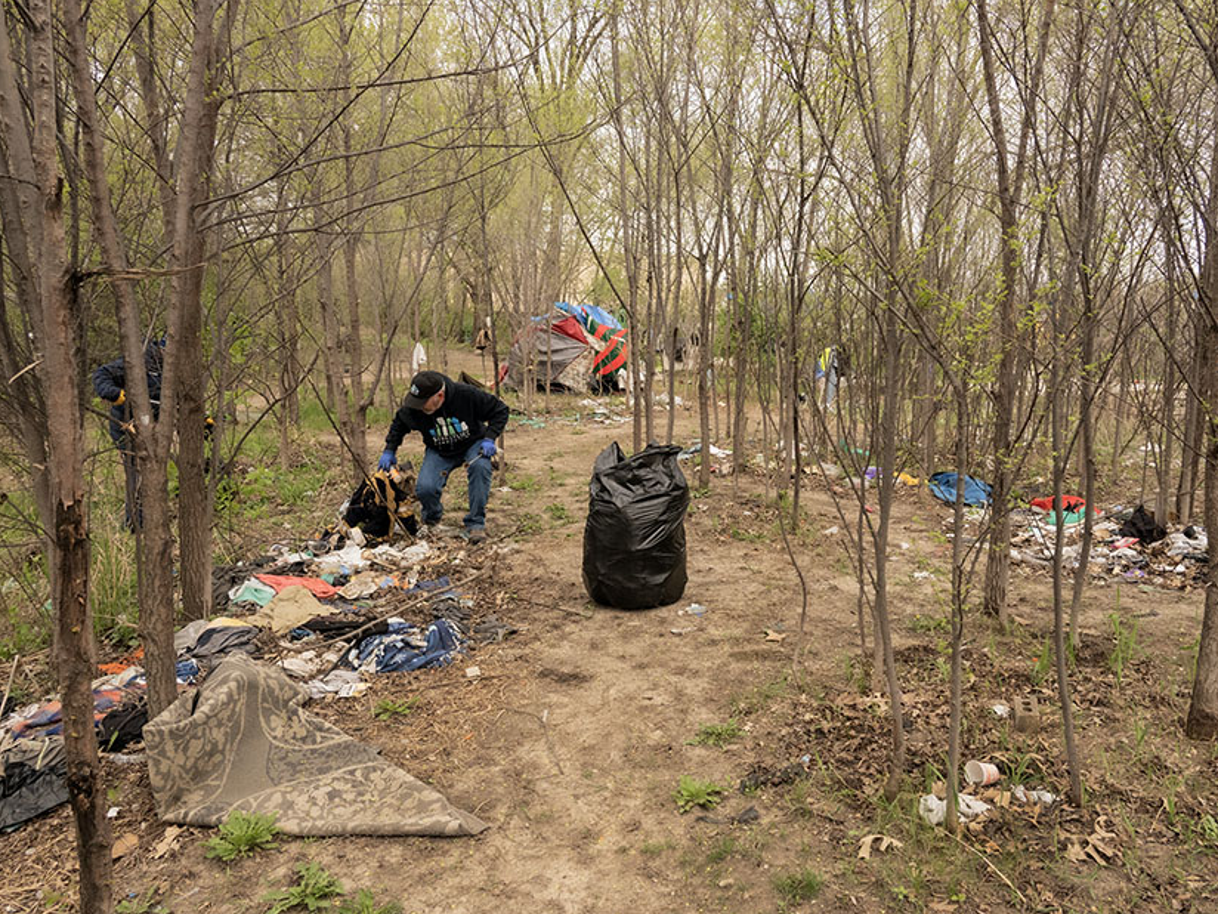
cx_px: 642
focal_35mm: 28
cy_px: 440
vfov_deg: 49.7
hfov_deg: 63.4
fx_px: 985
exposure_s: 1/1250
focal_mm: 24
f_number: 11
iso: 3200
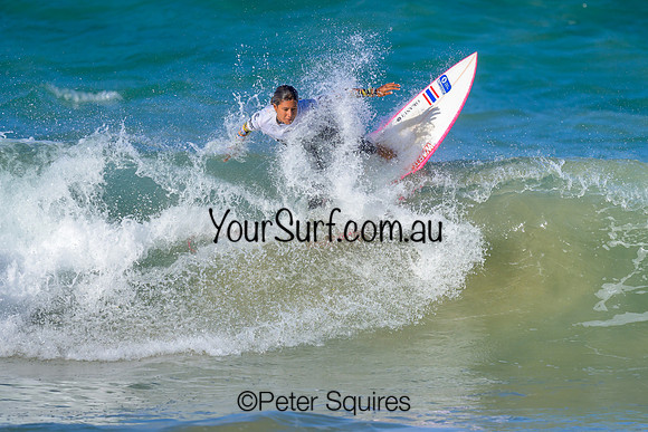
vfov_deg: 1.3
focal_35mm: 1098
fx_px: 19775
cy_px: 195
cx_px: 410
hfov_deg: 1.9
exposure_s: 1/2000
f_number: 6.3
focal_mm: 800
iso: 400
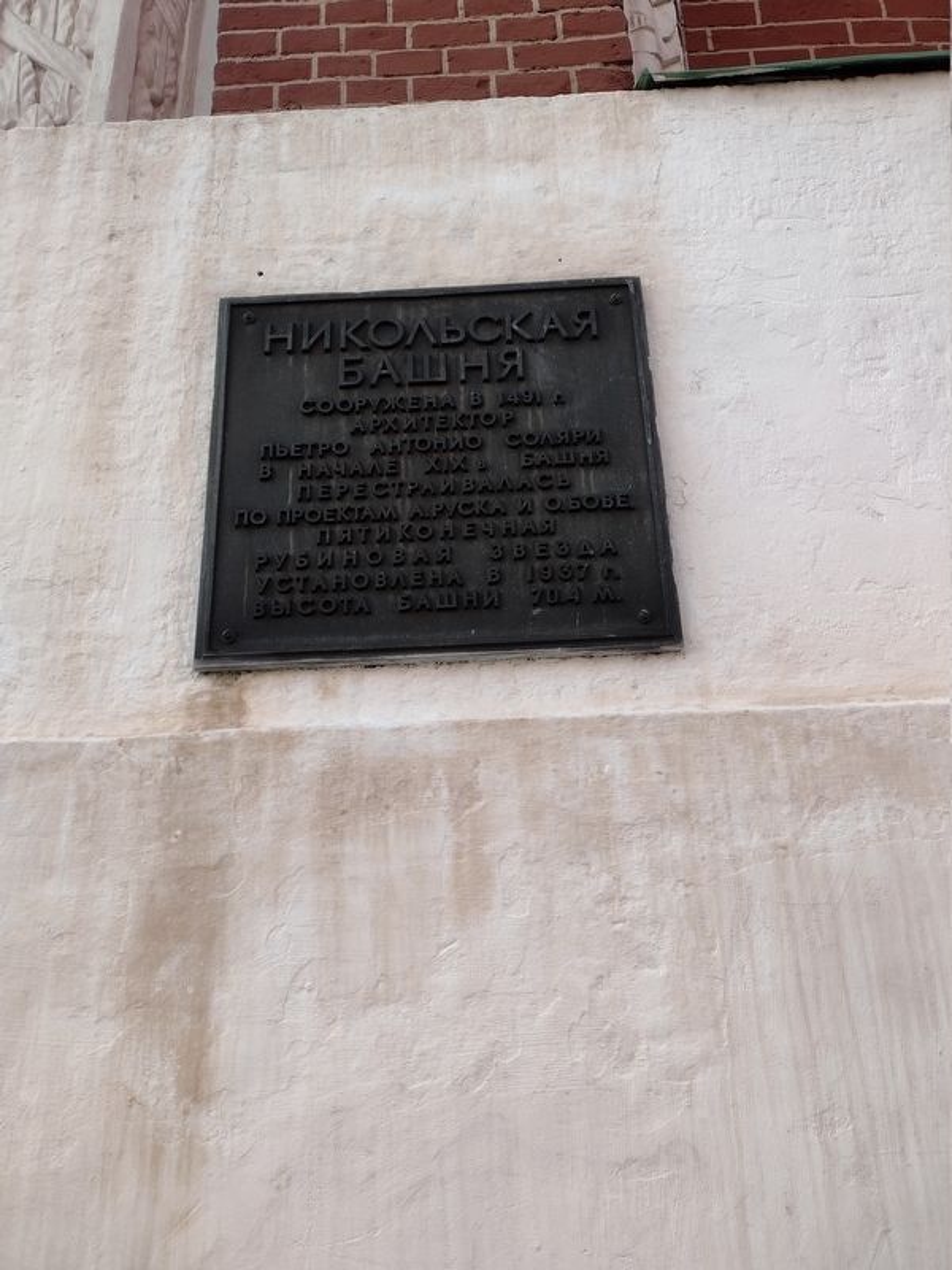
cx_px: 476
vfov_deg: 65.3
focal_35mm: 27
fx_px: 990
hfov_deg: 51.4
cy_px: 635
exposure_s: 1/399
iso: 100
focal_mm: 4.71
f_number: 1.7
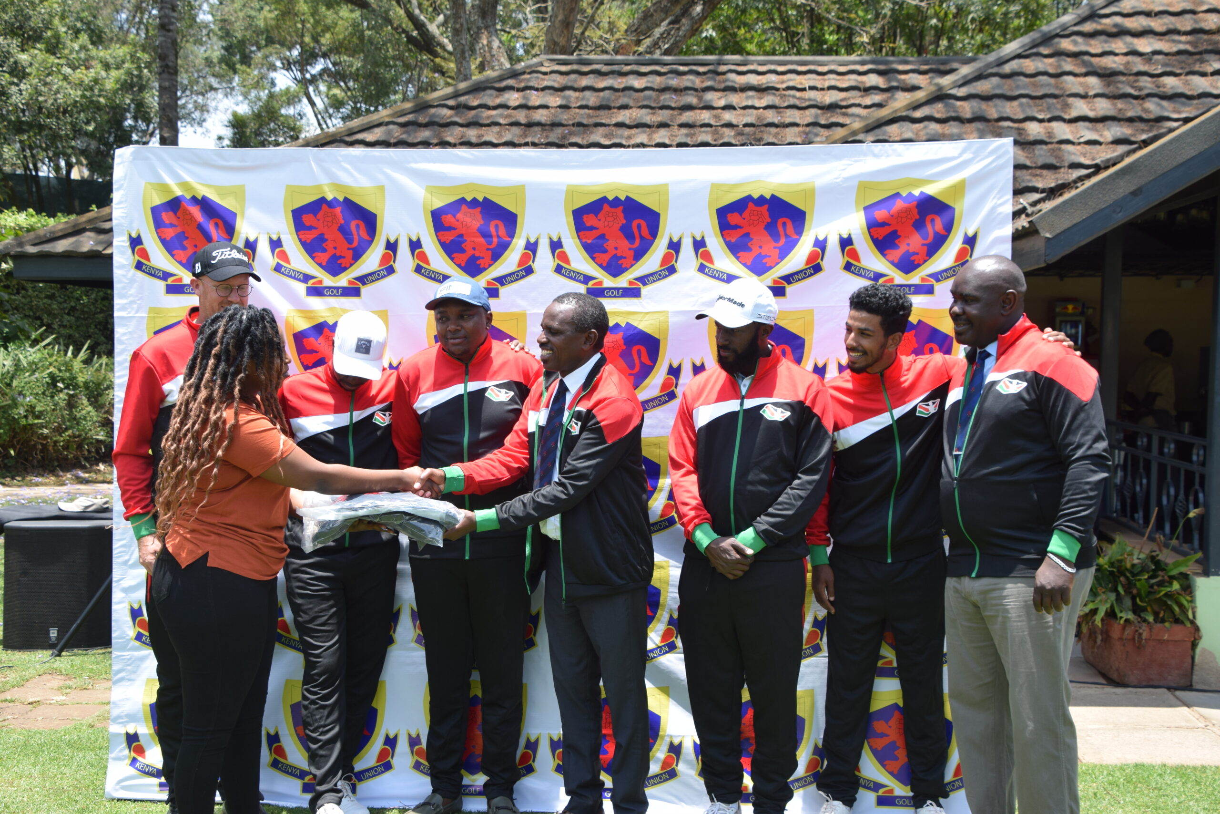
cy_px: 407
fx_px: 1423
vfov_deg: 31.9
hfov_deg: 46.4
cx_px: 610
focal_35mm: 42
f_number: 8
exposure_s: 1/250
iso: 220
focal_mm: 28
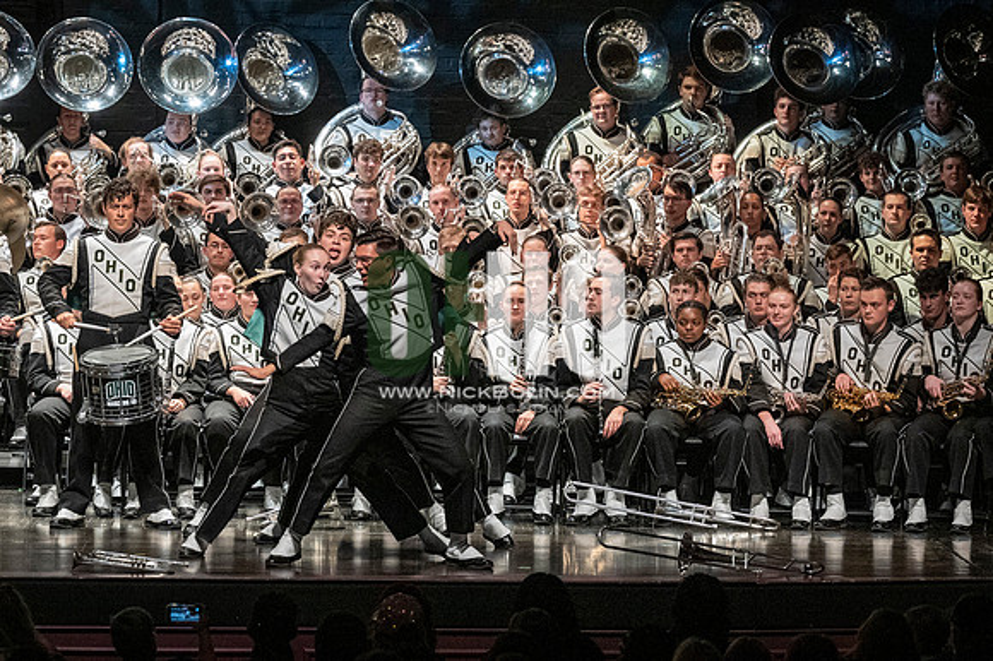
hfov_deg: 11.0
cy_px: 330
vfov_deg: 7.3
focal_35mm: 187
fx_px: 5155
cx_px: 496
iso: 4000
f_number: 4
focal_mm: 125
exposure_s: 1/500
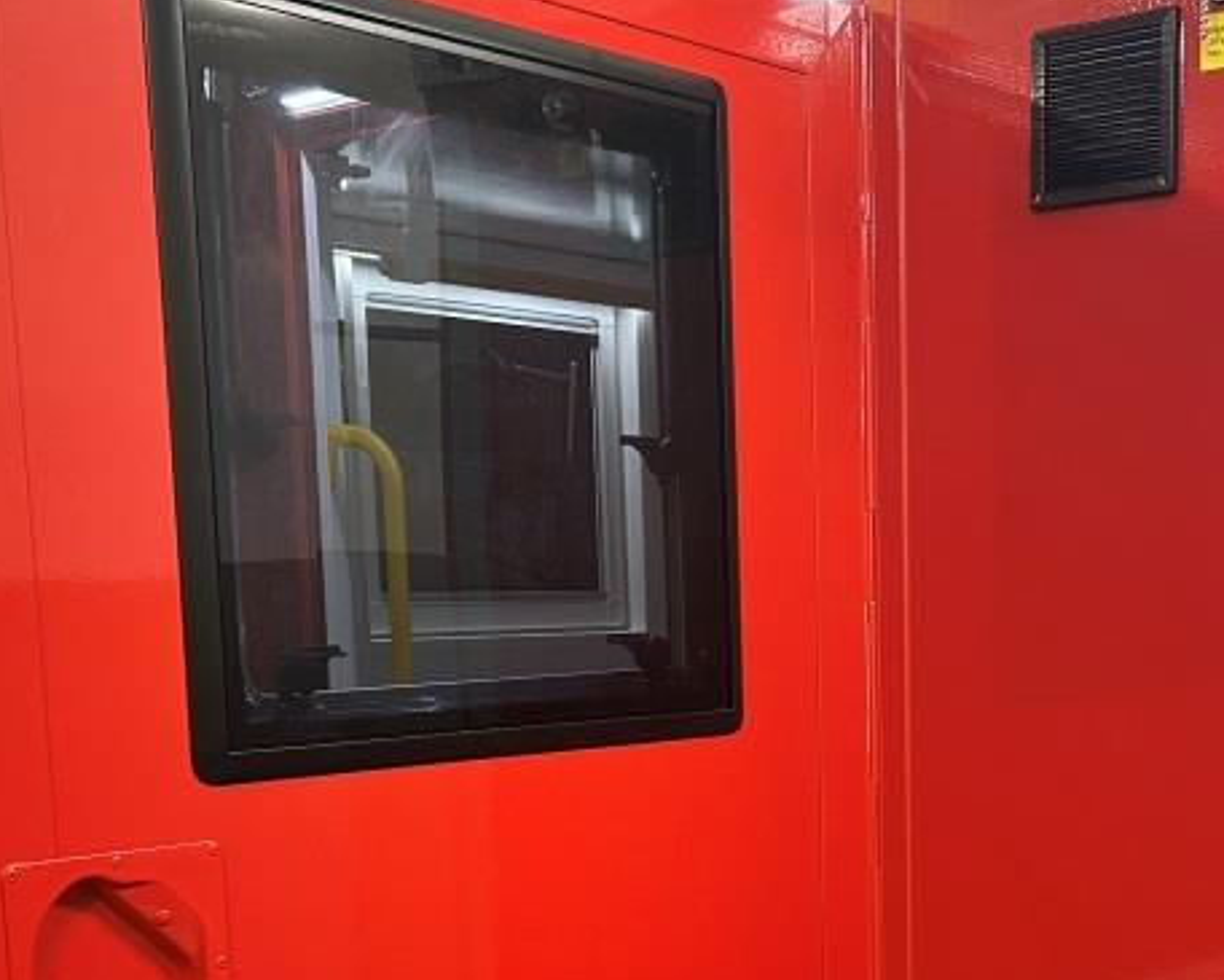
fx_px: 2065
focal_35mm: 57
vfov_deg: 25.8
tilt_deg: -9.0
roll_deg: +0.3
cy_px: 881
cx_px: 972
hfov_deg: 32.2
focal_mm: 5.7
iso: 160
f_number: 1.5
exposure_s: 1/50
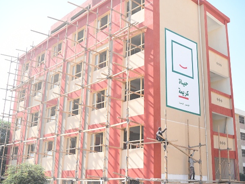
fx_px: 311
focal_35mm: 44
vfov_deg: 32.9
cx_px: 131
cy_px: 91
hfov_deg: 42.9
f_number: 4
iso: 2500
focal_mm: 40
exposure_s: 1/8000
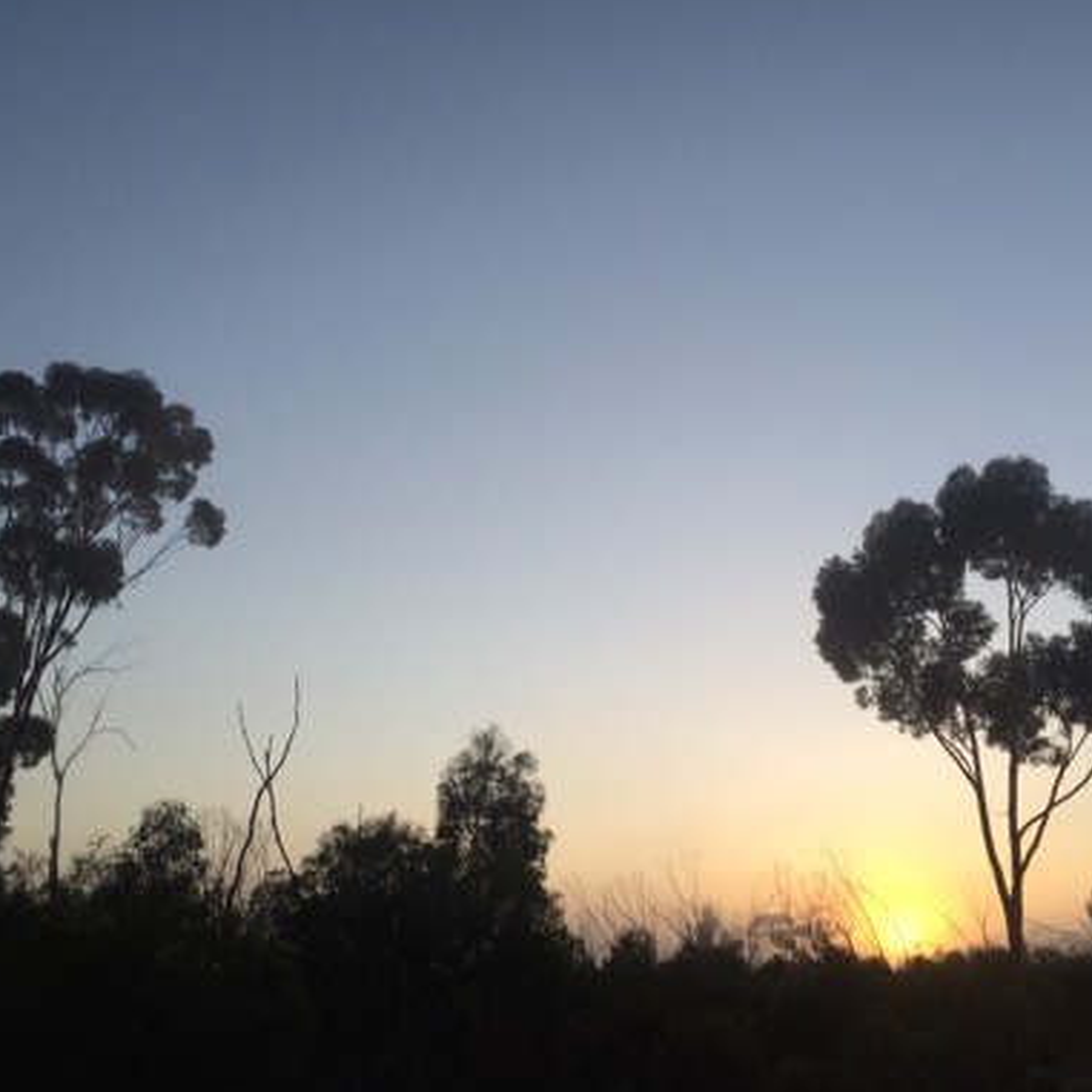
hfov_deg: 47.2
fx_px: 1249
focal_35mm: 35
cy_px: 536
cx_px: 579
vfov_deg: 47.2
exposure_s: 1/933
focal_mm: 4.15
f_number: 2.2
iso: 32
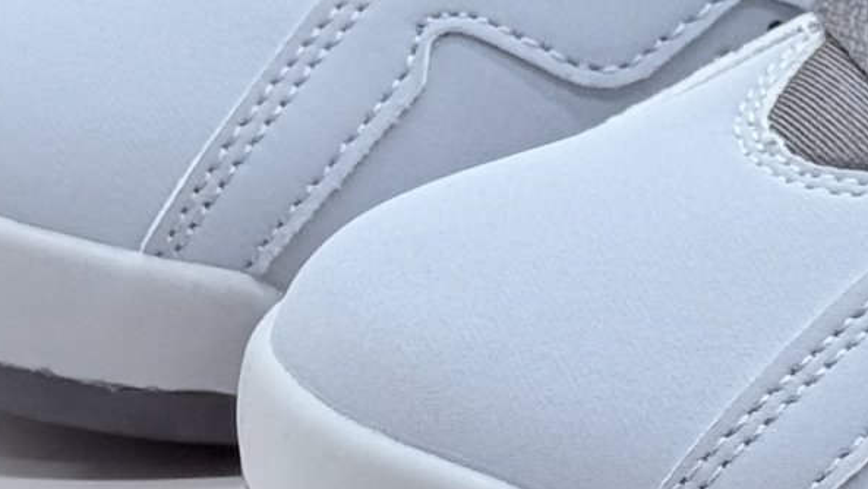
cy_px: 223
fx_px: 2164
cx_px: 575
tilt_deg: -22.3
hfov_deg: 22.6
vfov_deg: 12.9
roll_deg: +1.9
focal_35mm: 94
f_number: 1.78
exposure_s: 1/601
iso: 64
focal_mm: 6.76
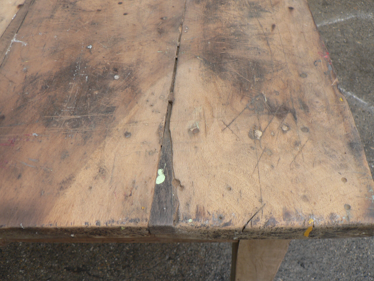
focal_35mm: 36
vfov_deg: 39.7
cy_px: 140
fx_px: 389
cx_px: 187
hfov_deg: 51.4
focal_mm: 6
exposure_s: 1/50
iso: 80
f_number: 2.8
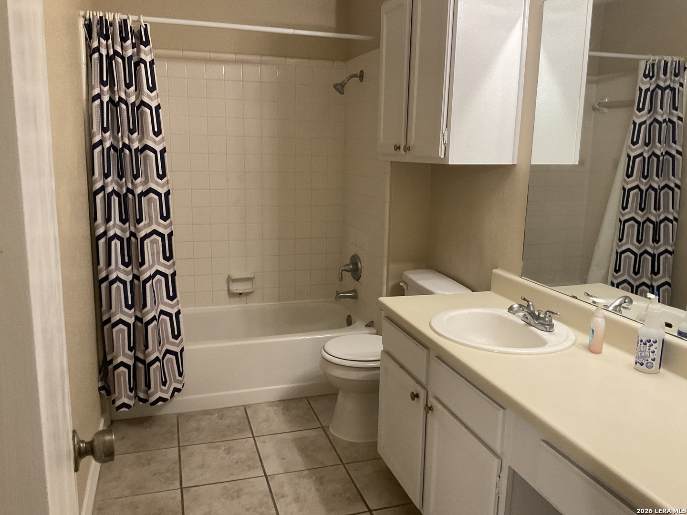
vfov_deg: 48.2
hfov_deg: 61.7
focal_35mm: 29
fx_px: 576
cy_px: 258
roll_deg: -1.6
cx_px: 344
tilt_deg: -10.3
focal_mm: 3
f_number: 1.8
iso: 125
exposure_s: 1/60
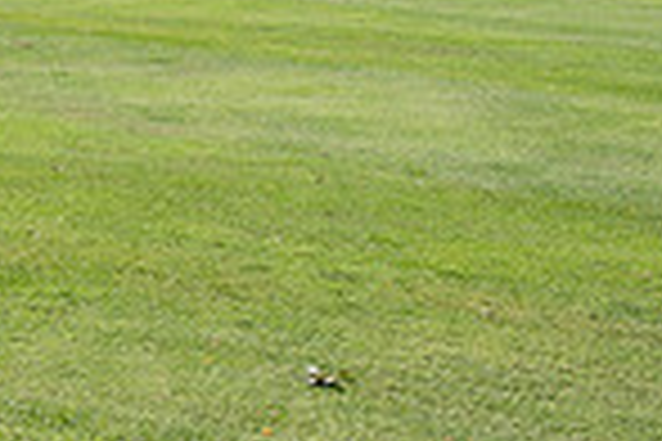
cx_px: -347
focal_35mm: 126
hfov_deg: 15.0
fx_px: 2317
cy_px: -133
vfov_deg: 10.6
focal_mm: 32
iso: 64
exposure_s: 1/640
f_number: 4
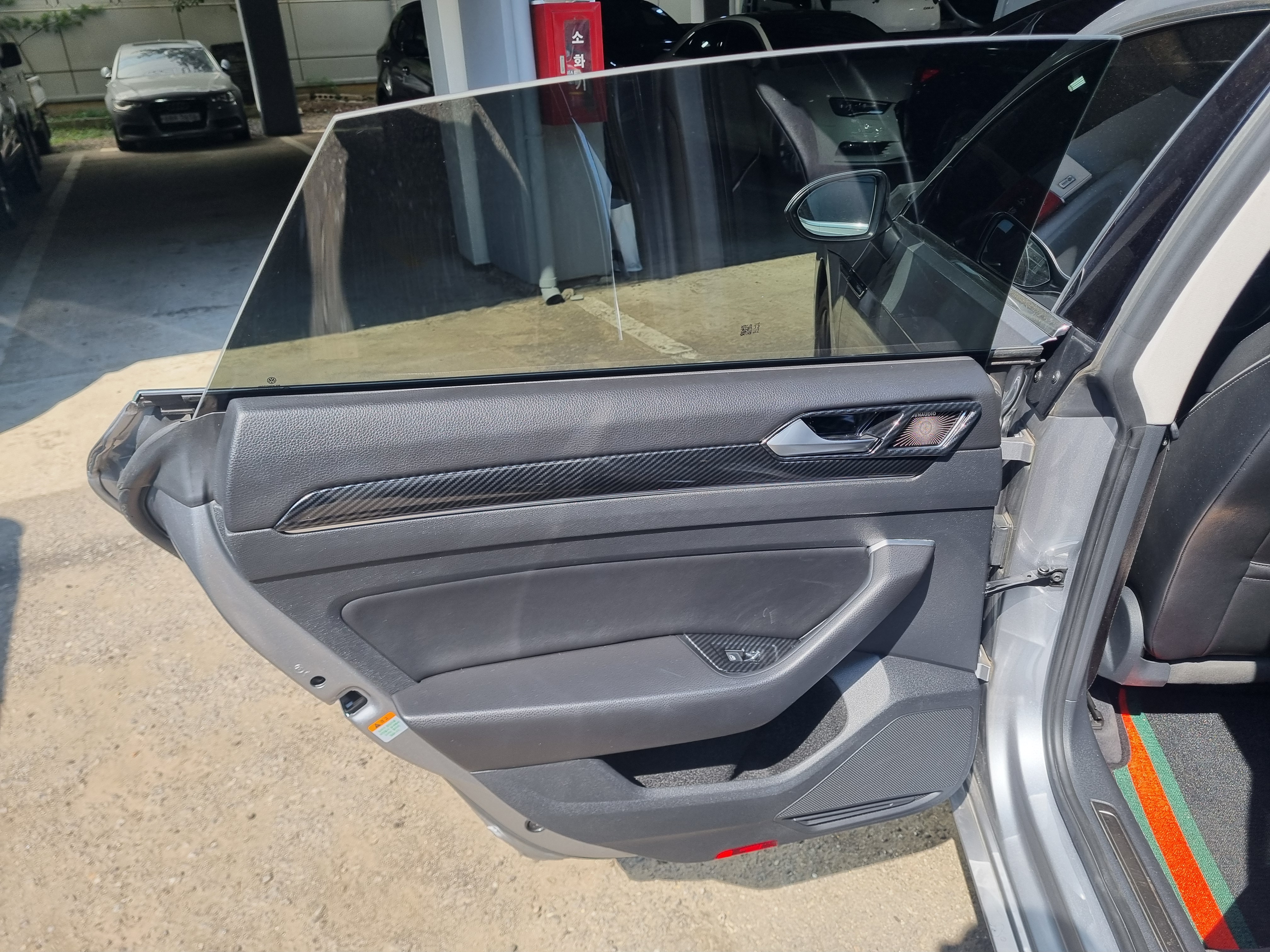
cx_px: 635
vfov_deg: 53.1
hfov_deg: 67.3
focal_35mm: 26
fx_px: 954
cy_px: 476
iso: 50
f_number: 1.8
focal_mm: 5.4
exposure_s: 1/782
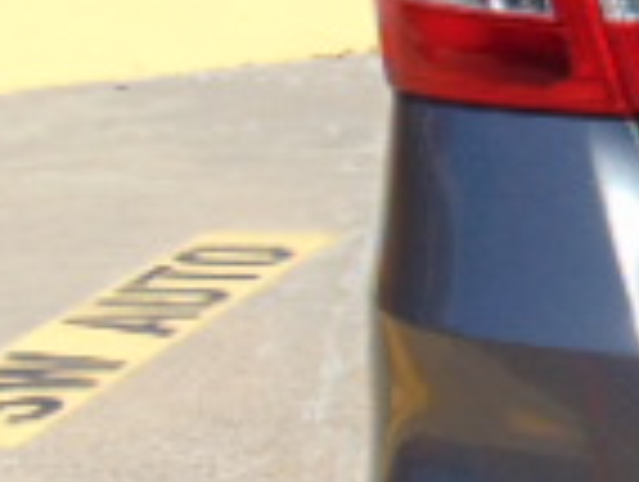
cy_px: 167
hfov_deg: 12.3
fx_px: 2496
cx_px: 1400
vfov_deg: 11.0
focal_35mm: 135
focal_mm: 5.4
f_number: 8
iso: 80
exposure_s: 1/250
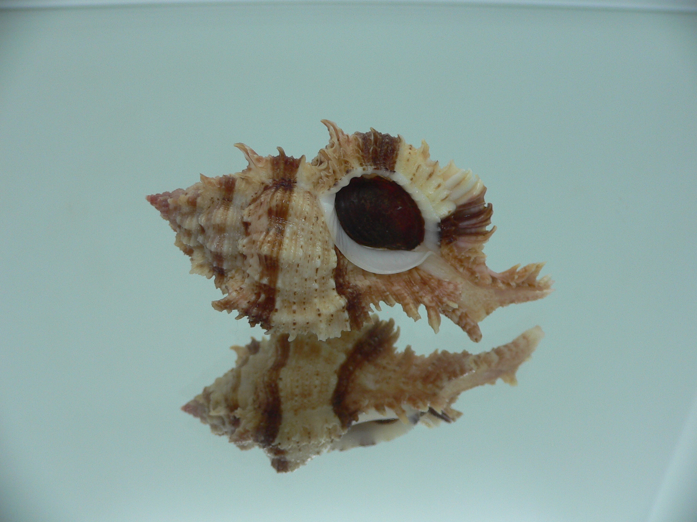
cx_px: 348
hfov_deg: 52.6
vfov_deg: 40.7
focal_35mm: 35
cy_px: 261
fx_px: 705
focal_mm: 4.6
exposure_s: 1/60
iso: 80
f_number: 2.8
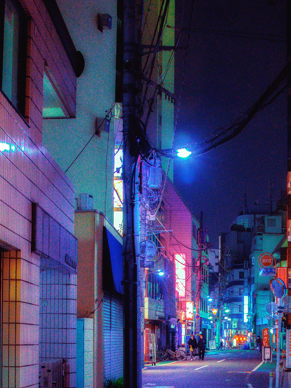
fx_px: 639
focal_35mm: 57
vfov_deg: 32.8
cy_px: 312
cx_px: 207
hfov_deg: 25.4
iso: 3200
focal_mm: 24
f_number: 2.8
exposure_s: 1/30
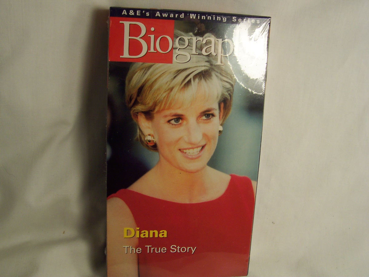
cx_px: 184
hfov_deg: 50.1
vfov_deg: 38.7
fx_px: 394
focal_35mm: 37
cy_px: 138
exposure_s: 1/125
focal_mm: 5.6
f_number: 5.6
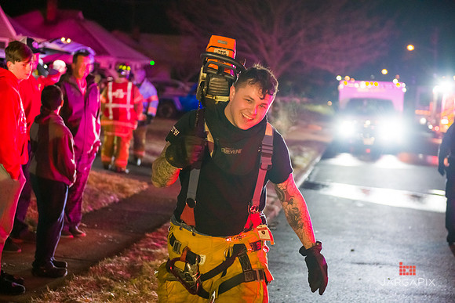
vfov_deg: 21.9
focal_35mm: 62
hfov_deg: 32.4
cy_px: 152
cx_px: 228
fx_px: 784
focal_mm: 62
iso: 3200
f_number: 3.5
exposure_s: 1/125
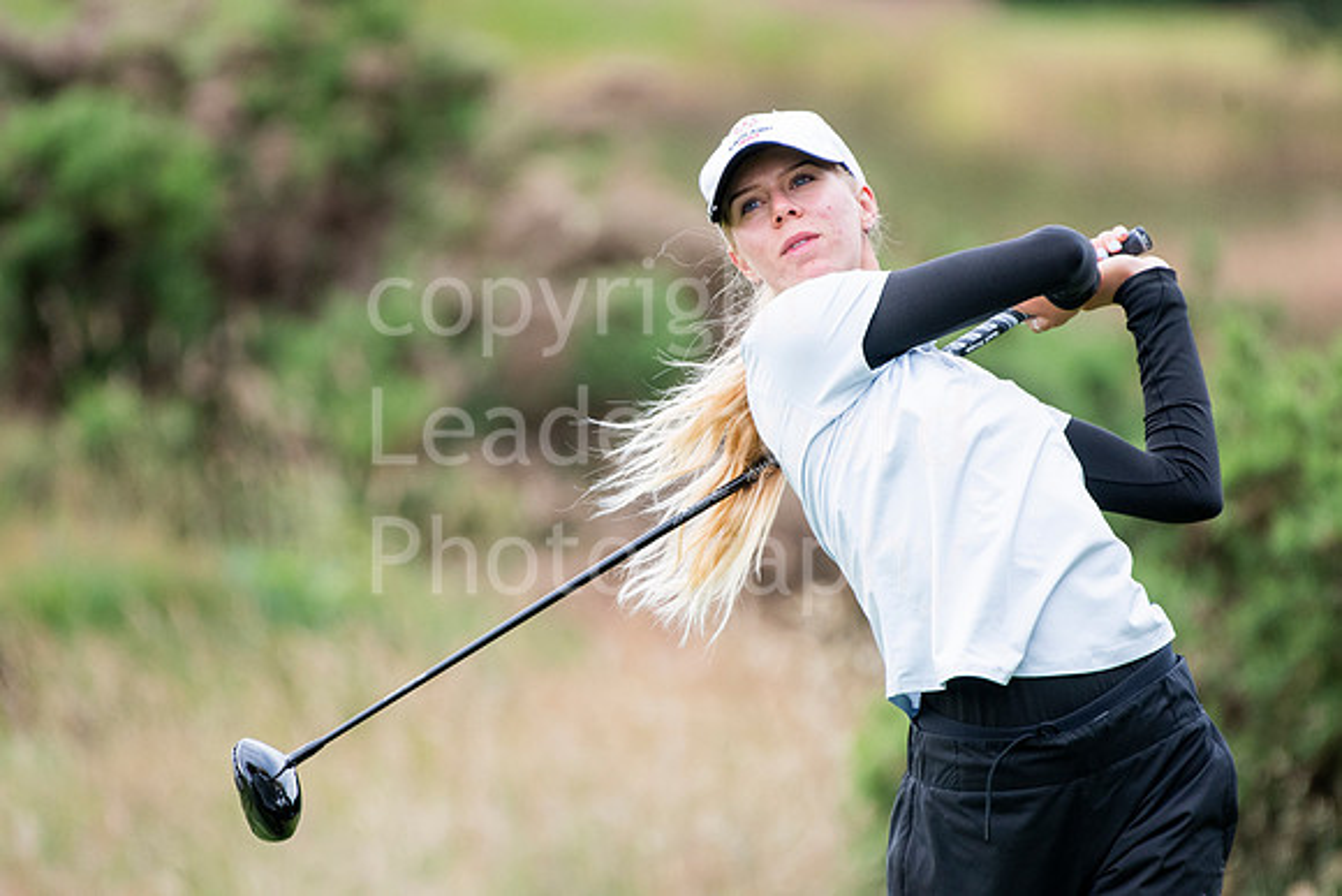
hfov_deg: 3.0
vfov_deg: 2.0
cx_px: 671
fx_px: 25726
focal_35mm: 690
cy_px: 448
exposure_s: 1/1000
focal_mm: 460
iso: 1250
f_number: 5.6
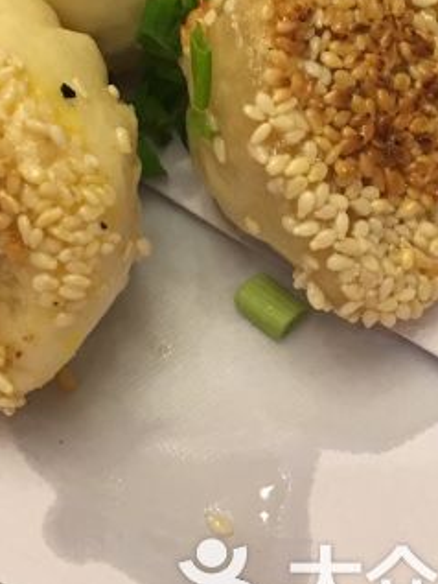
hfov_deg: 22.9
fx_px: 1079
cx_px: 157
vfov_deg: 28.8
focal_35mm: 64
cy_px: 33
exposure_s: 1/10
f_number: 2.2
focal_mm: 4.15
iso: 80
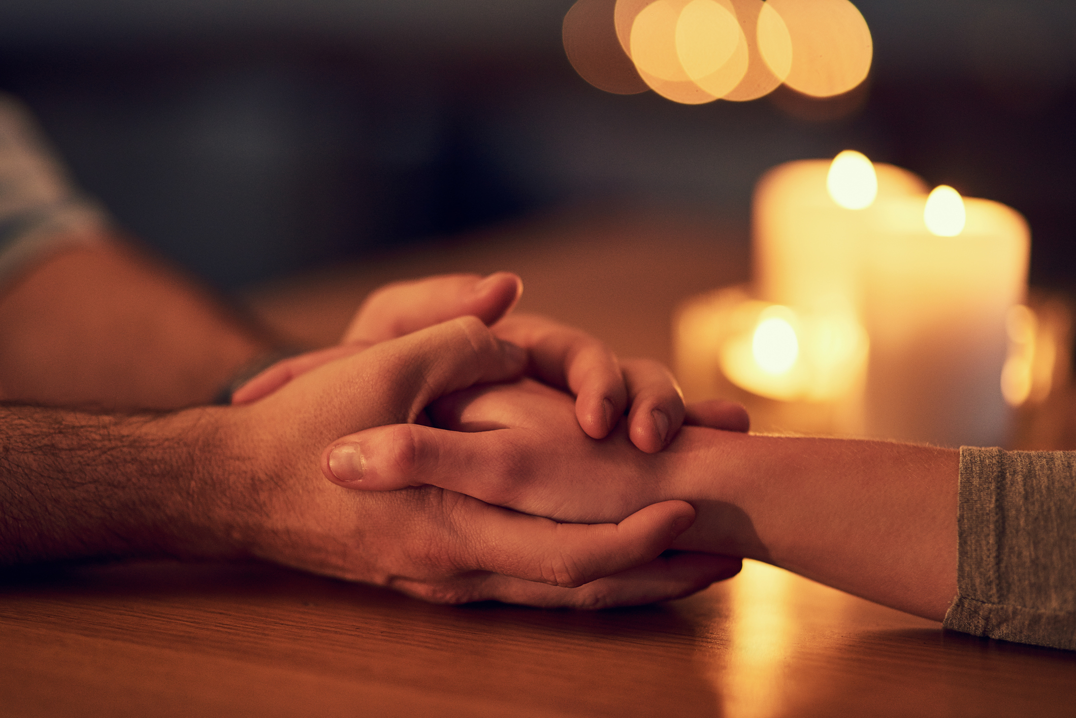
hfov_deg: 23.9
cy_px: 359
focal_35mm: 85
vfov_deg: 16.1
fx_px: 2541
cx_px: 538
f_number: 1.4
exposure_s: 1/100
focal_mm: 85
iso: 640
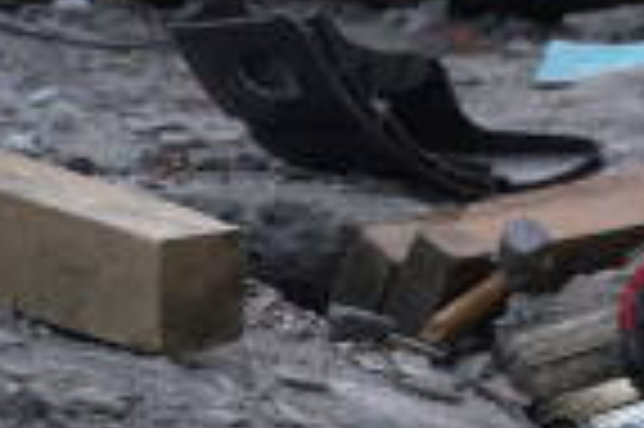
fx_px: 19852
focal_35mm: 1111
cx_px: 1374
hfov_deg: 1.9
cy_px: 509
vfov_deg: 1.2
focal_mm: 200
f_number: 2.8
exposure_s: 1/1250
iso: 500
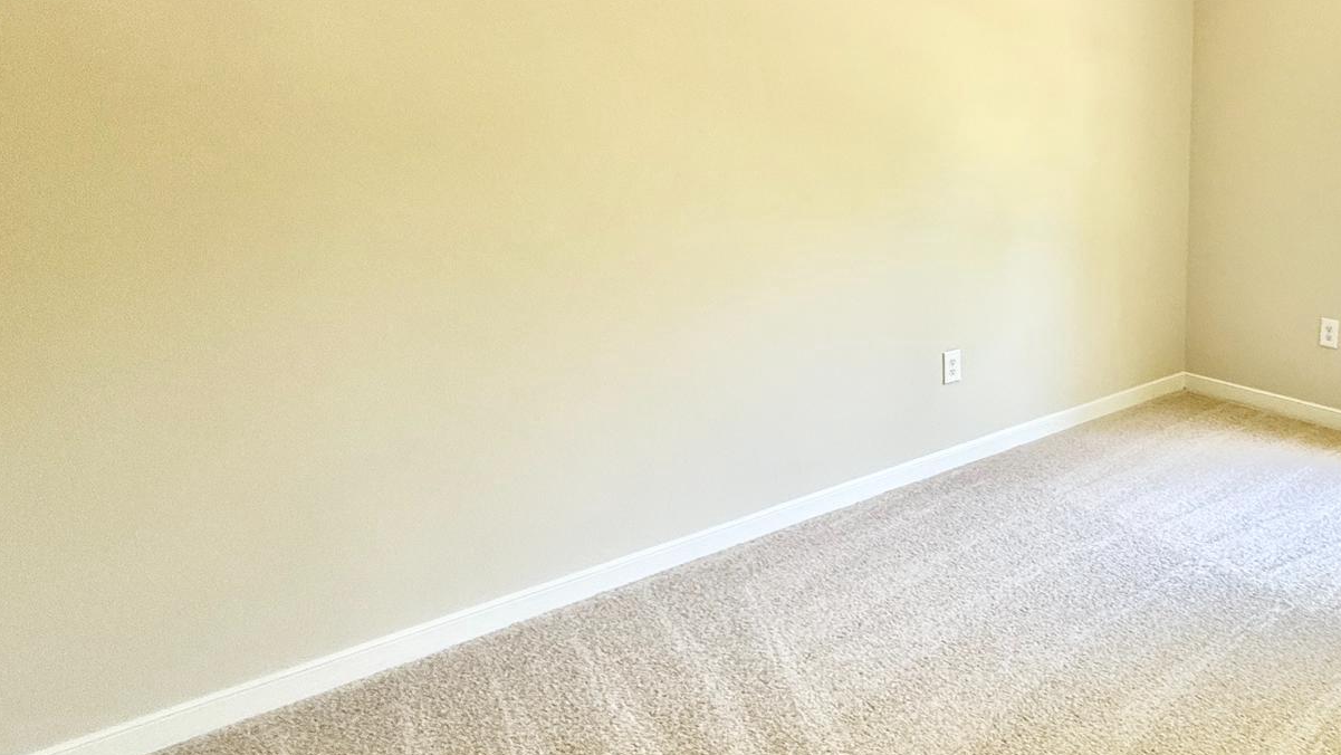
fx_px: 925
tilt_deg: -10.3
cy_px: 278
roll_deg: -0.7
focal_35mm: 26
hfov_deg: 66.7
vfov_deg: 44.0
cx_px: 1029
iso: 250
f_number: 2.2
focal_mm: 2.22
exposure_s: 1/99
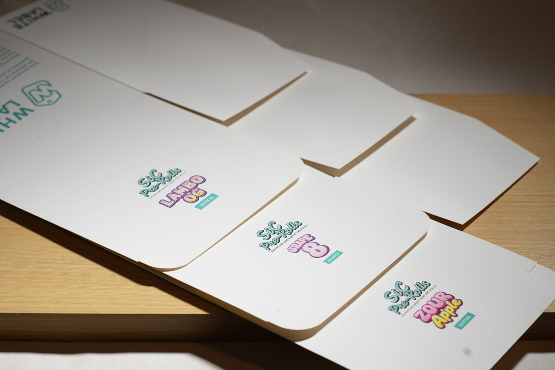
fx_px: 1079
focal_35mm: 70
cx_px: 278
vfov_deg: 19.5
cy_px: 185
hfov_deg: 28.8
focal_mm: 70
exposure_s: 1/800
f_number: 6.3
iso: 400
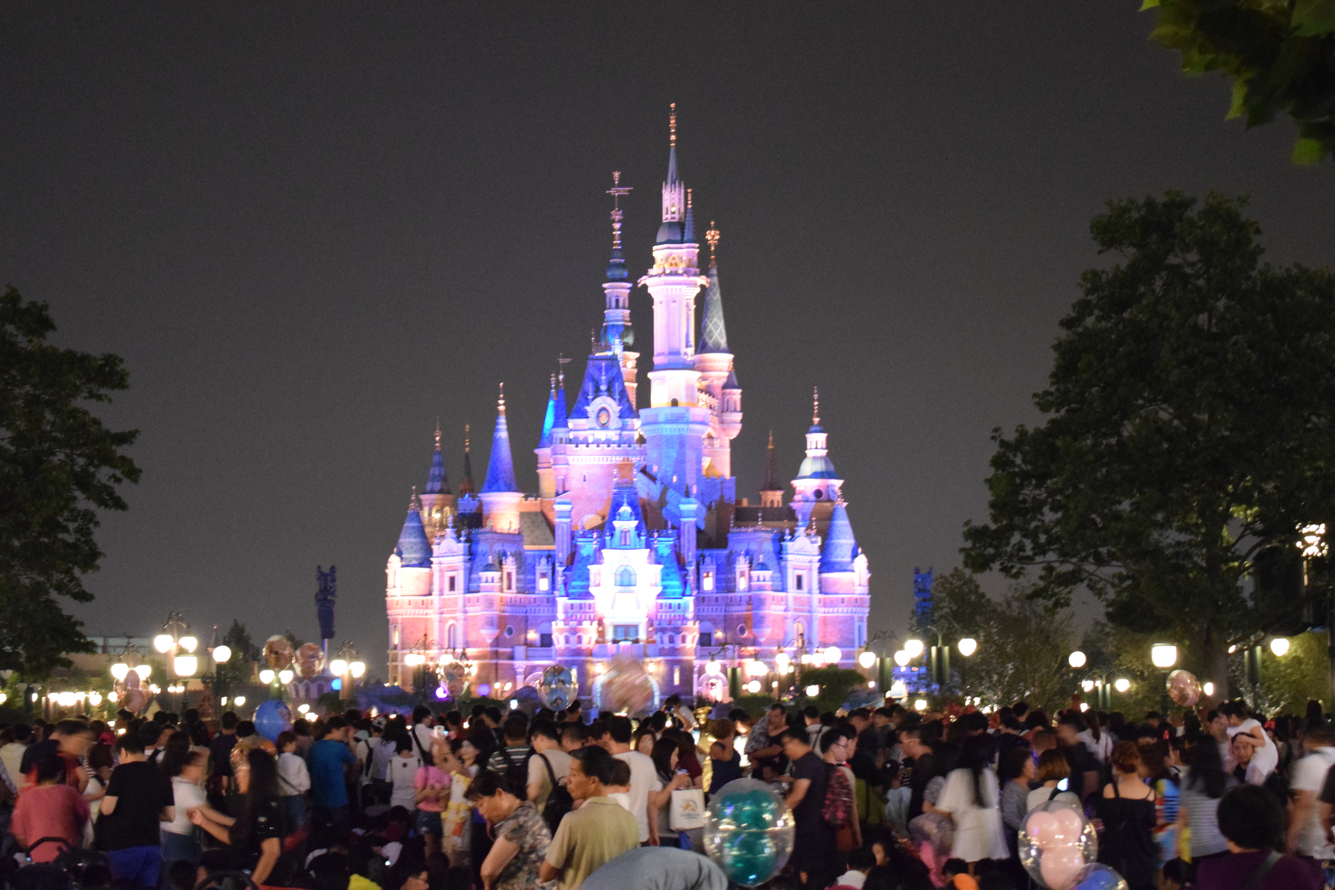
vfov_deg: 18.9
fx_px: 2670
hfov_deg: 28.1
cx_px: 668
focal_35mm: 72
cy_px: 445
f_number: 5.3
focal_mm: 48
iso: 6400
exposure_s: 1/8
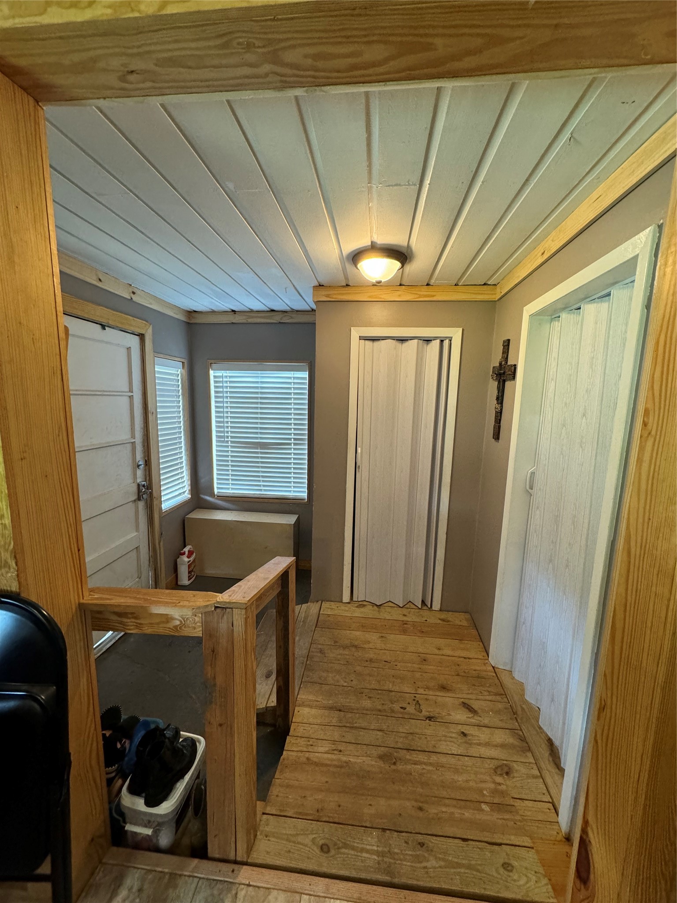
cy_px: 452
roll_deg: -0.8
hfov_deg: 85.7
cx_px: 338
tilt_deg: -9.0
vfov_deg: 102.1
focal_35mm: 14
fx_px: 365
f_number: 2.2
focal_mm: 2.22
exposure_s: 1/60
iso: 400
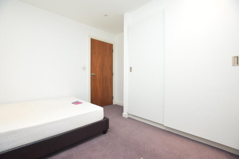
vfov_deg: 77.4
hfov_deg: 100.4
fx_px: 100
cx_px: 120
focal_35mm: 15
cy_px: 80
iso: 800
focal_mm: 10
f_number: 4.5
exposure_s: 1/80
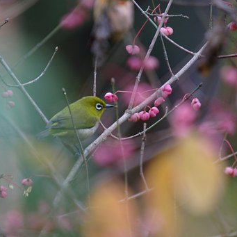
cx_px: 124
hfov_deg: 1.8
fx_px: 7428
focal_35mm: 959
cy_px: 118
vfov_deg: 1.8
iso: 200
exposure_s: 1/15
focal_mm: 500
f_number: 6.7
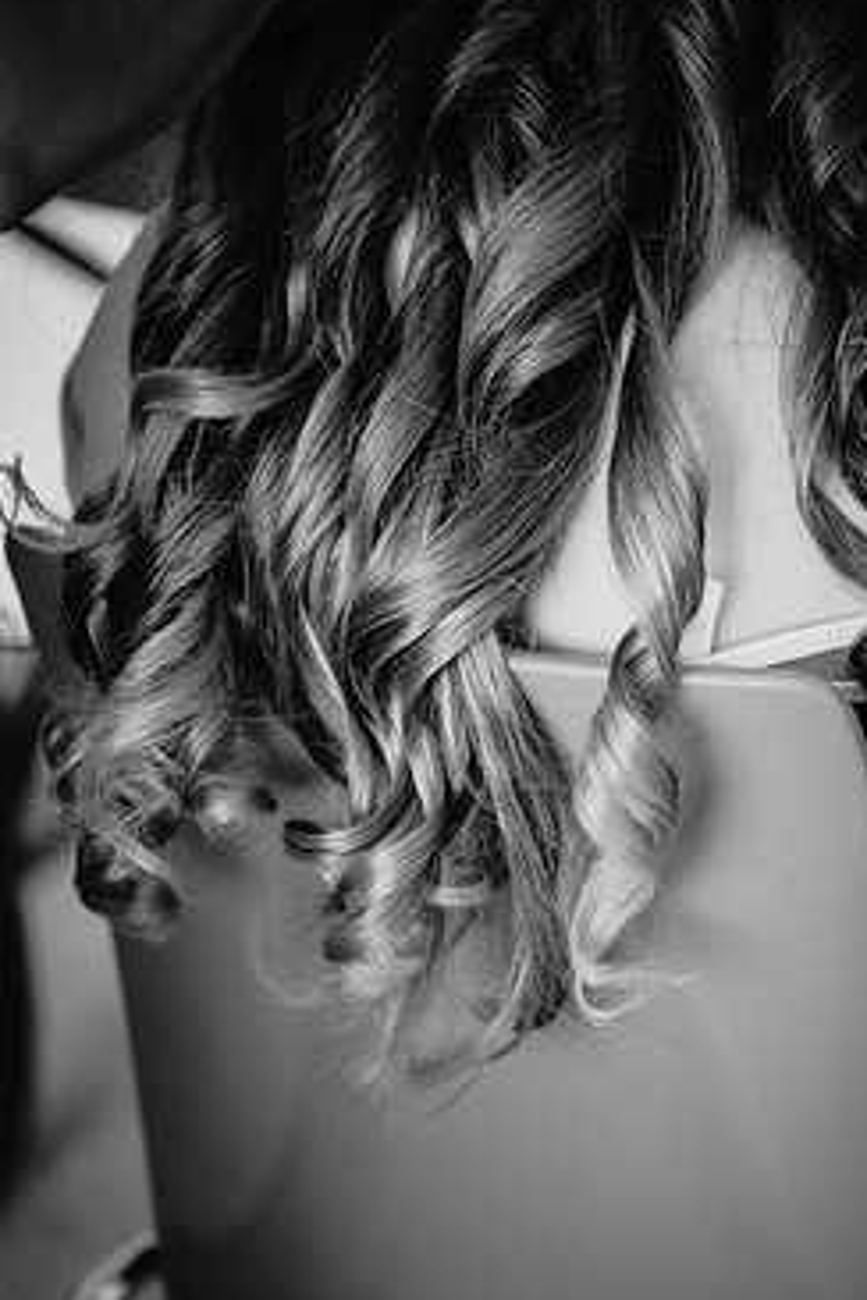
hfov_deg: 10.6
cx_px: 505
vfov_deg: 15.9
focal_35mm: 129
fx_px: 4660
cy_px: 717
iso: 900
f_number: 3
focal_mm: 105
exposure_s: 1/200
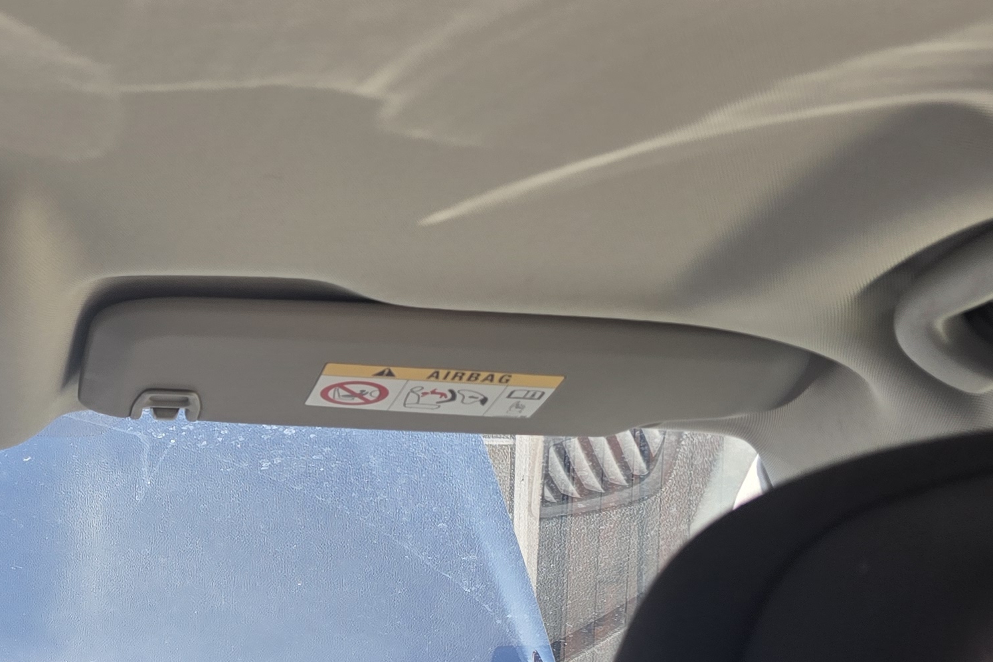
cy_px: 590
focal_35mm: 64
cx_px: -205
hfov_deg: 27.5
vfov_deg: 20.8
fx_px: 1765
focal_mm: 6.3
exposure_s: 1/180
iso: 16
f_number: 1.7
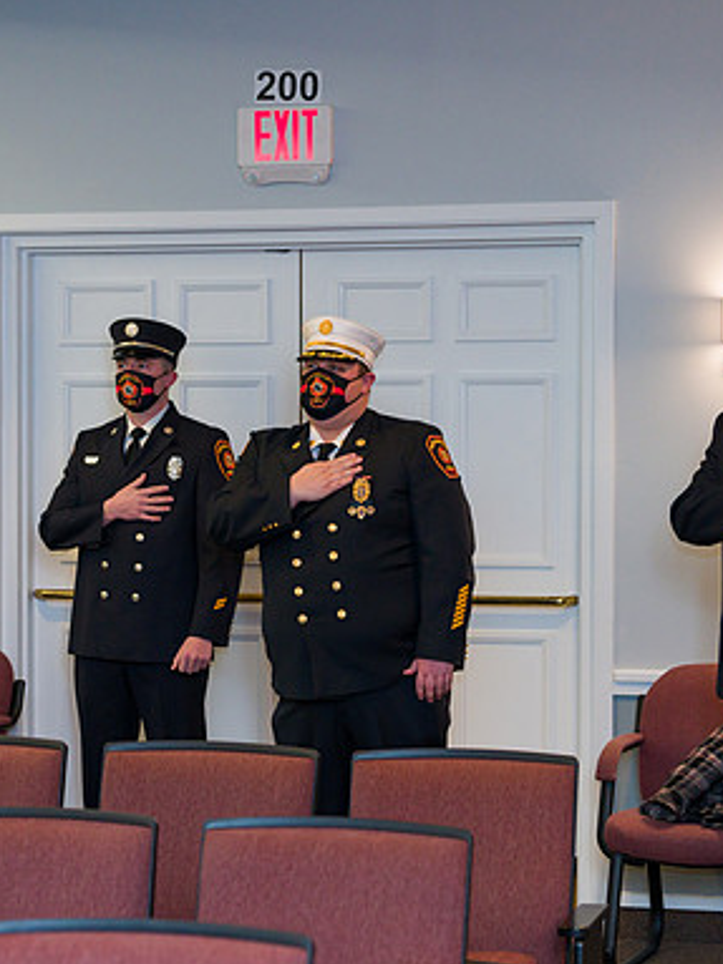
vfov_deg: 19.3
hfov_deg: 14.5
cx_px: 322
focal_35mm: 102
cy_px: 483
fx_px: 2842
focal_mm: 70
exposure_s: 1/200
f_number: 4
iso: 1000
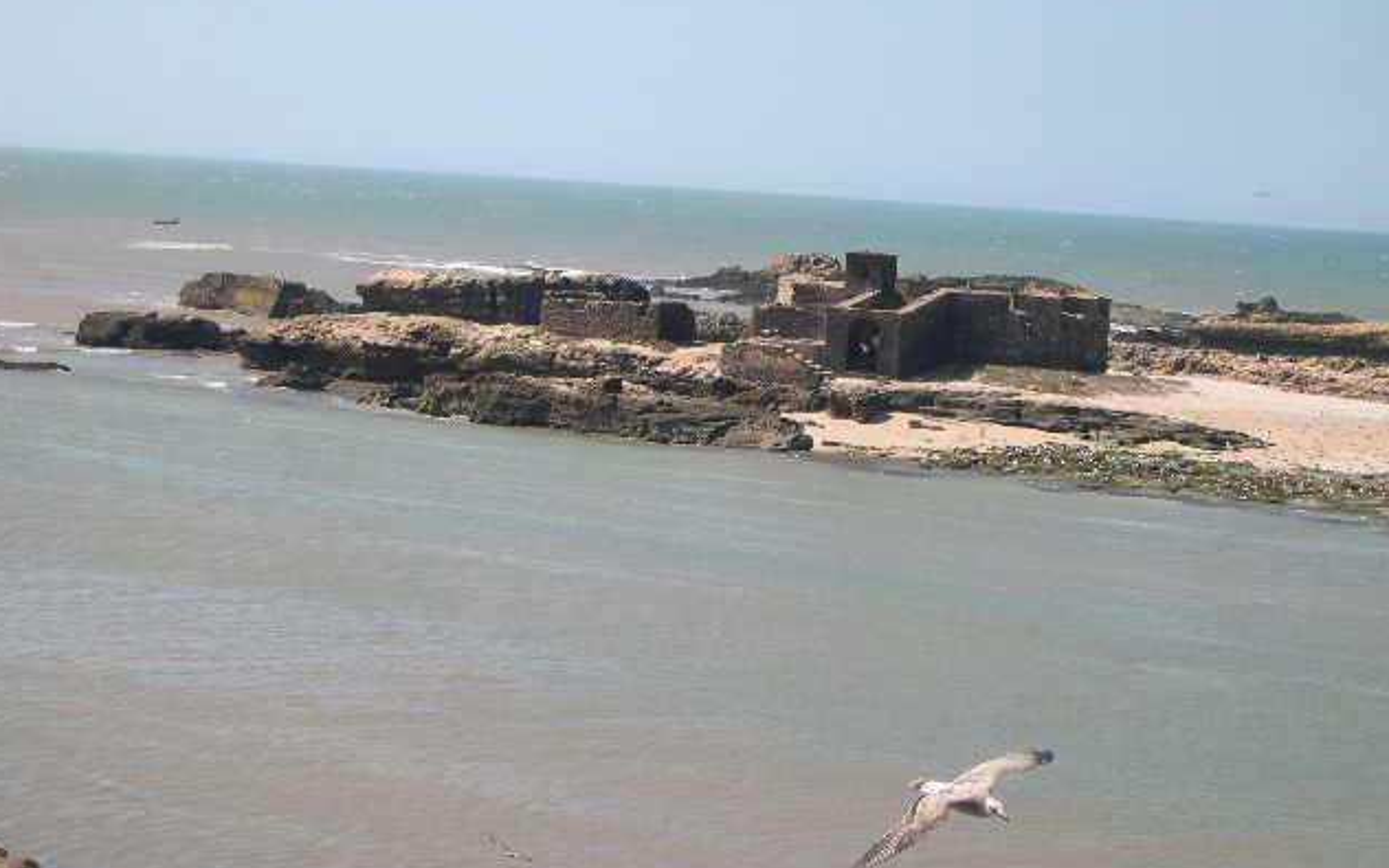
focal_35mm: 88
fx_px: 3331
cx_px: 690
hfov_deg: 23.6
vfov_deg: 14.8
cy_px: 411
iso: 100
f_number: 4.1
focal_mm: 17.4
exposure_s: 1/676
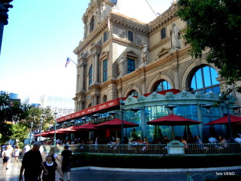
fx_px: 209
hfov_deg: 59.9
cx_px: 120
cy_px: 90
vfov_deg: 46.8
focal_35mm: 30
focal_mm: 5.4
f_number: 3.5
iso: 160
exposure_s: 1/424
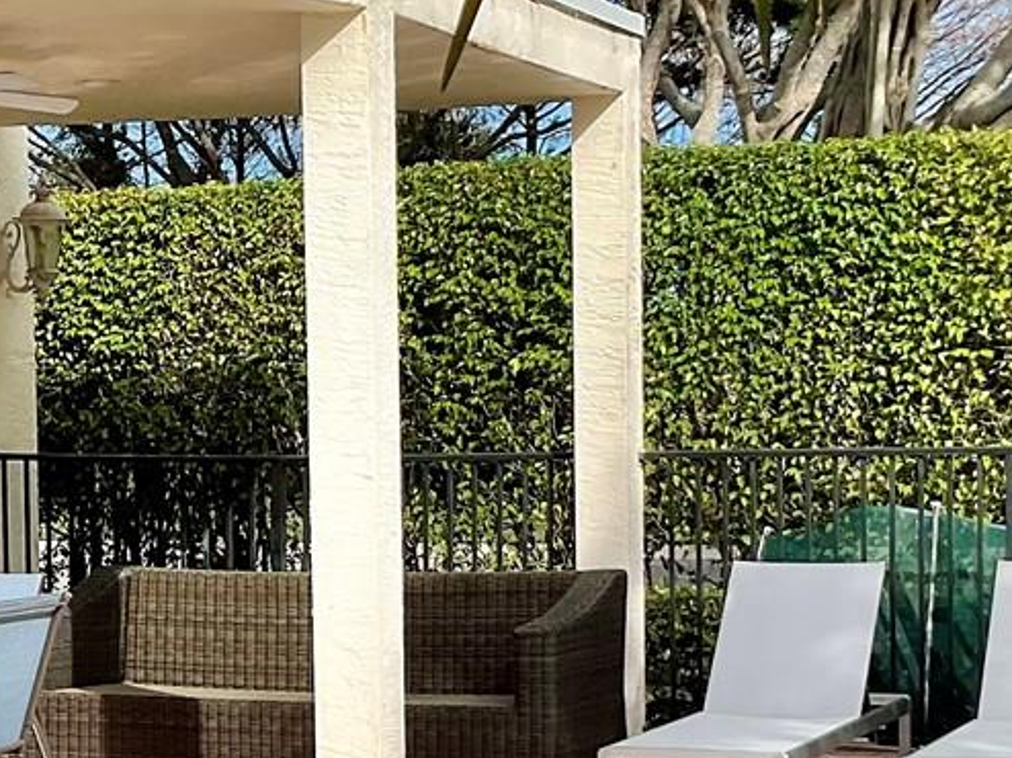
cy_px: 588
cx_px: 301
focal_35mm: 94
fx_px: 2747
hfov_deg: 20.8
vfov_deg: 15.6
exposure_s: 1/1984
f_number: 1.8
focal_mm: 3
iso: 16
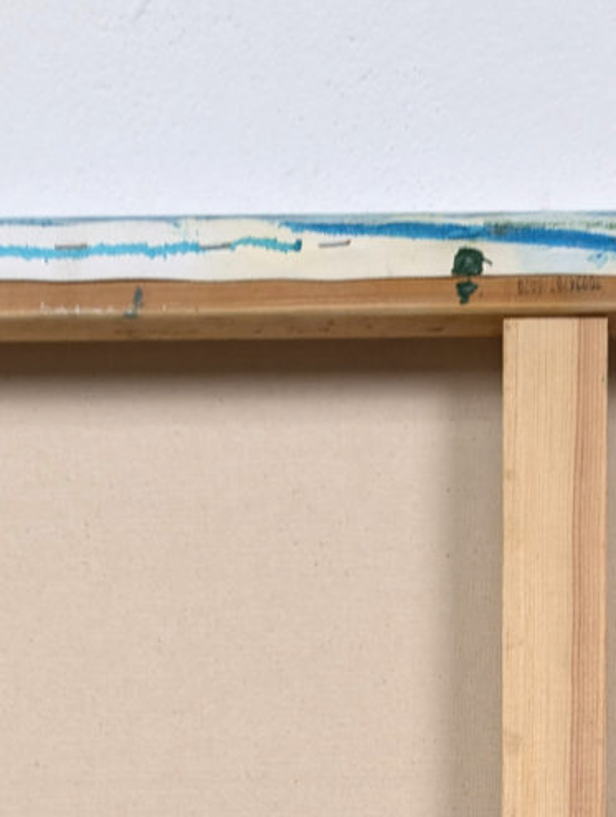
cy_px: 1900
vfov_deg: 12.7
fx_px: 2933
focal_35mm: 124
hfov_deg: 11.9
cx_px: 562
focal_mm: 6.9
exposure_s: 1/21.5
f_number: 1.68
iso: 22
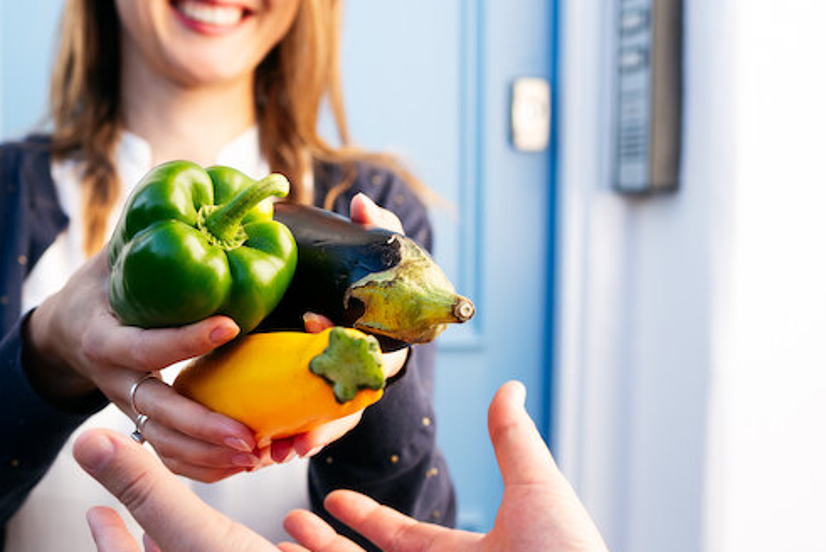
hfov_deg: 34.4
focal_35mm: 57
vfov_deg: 23.7
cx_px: 219
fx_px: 1309
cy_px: 352
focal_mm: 35
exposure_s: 1/500
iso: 160
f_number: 3.5
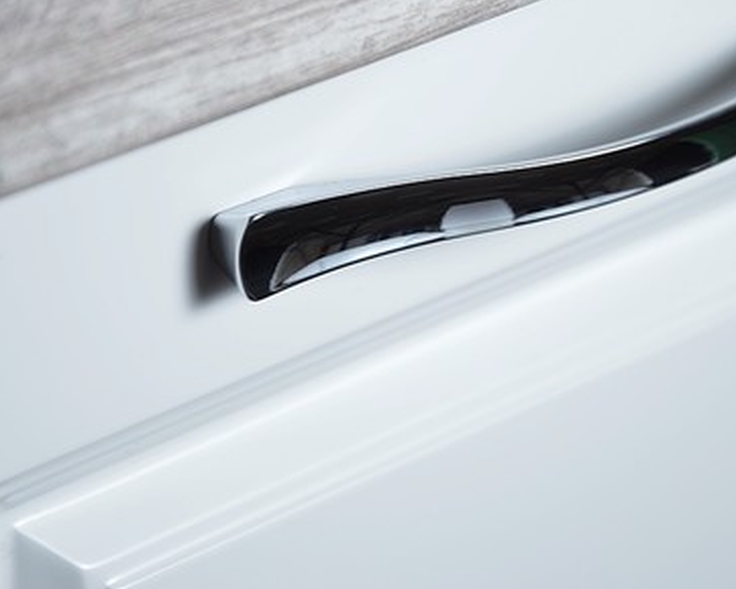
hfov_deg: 7.9
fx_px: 5333
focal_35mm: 245
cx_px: 528
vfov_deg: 6.3
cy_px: 195
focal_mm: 105
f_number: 5.6
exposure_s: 1/160
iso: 200
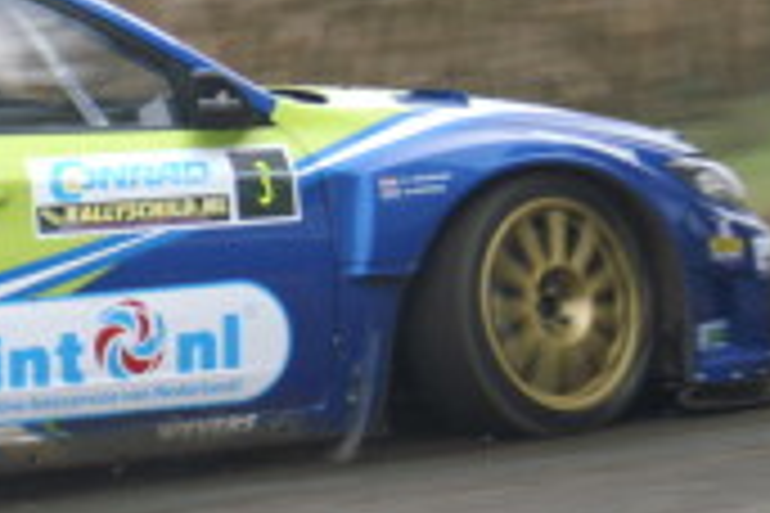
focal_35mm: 368
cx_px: -270
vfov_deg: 3.7
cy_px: 214
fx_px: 7870
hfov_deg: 5.6
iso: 400
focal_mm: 70
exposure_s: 1/80
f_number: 5.6
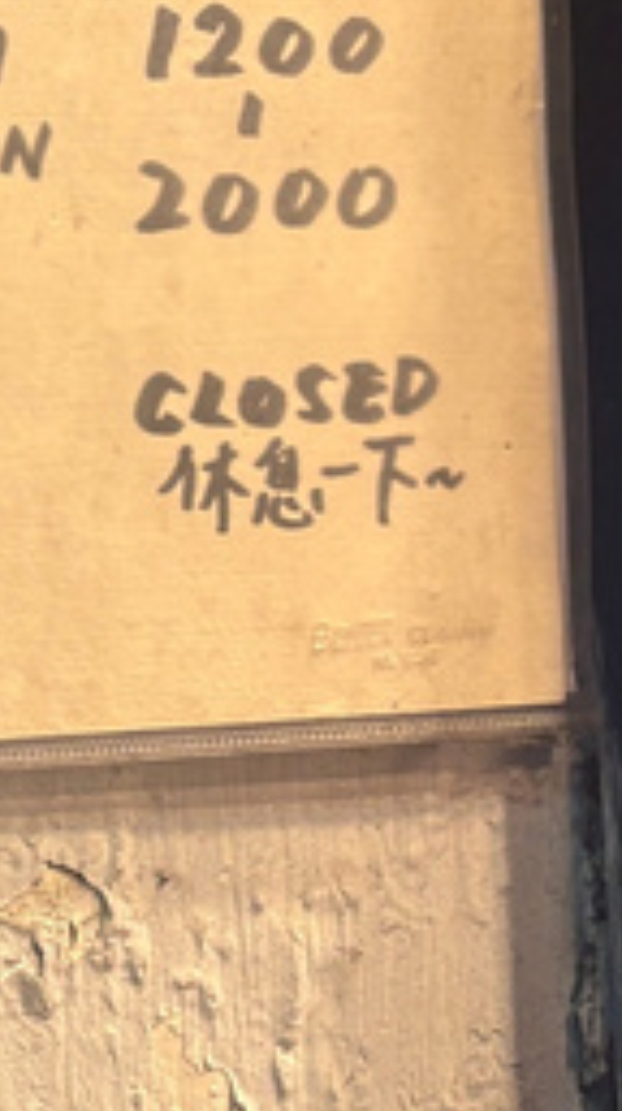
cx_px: -1348
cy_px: 134
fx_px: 3323
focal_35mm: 113
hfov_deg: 8.6
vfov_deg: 18.7
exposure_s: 1/50
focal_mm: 6
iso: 64
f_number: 1.6
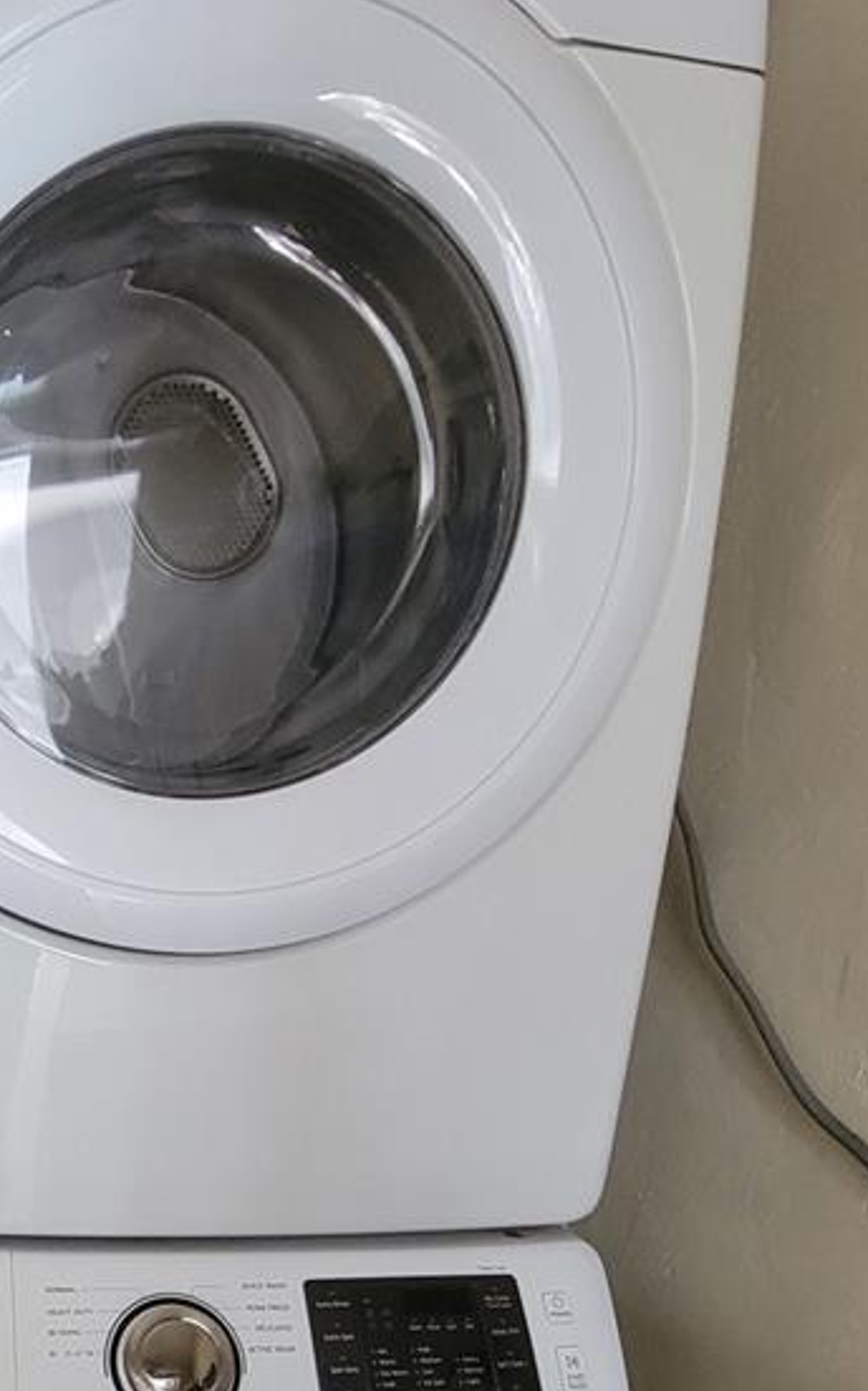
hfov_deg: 35.7
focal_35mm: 30
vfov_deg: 59.4
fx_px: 1136
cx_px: -83
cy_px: 1050
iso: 500
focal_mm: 2.2
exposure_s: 1/30
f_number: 2.2
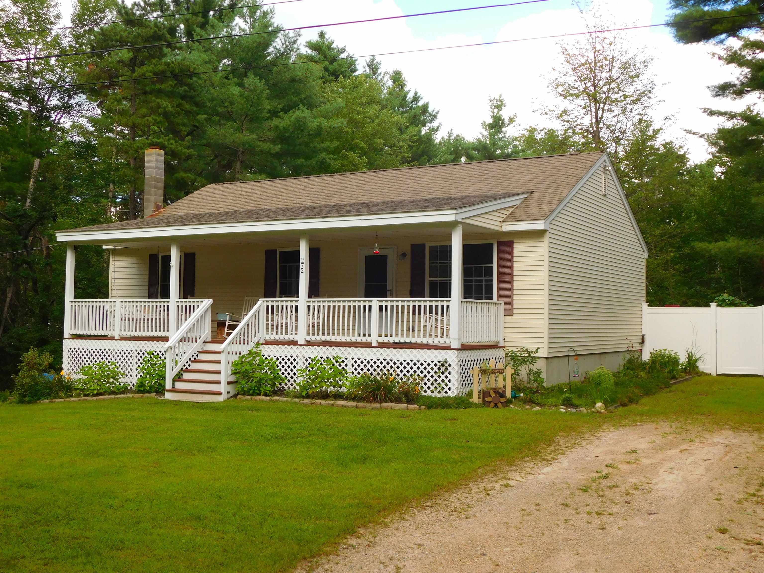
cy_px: 286
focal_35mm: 40
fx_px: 883
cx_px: 382
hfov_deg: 46.8
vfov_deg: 36.0
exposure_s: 1/500
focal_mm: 7.1
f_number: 3.6
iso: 125
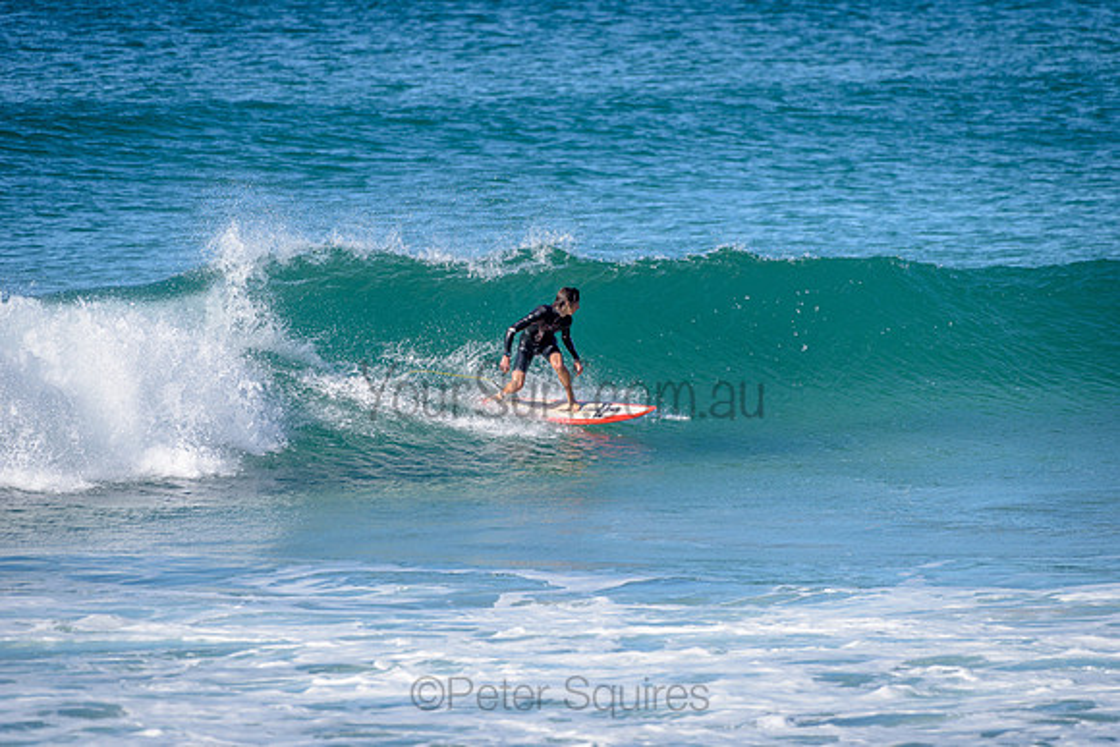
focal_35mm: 500
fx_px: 15558
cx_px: 560
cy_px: 374
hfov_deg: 4.1
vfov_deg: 2.8
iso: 220
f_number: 5.6
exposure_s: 1/2000
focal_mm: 500
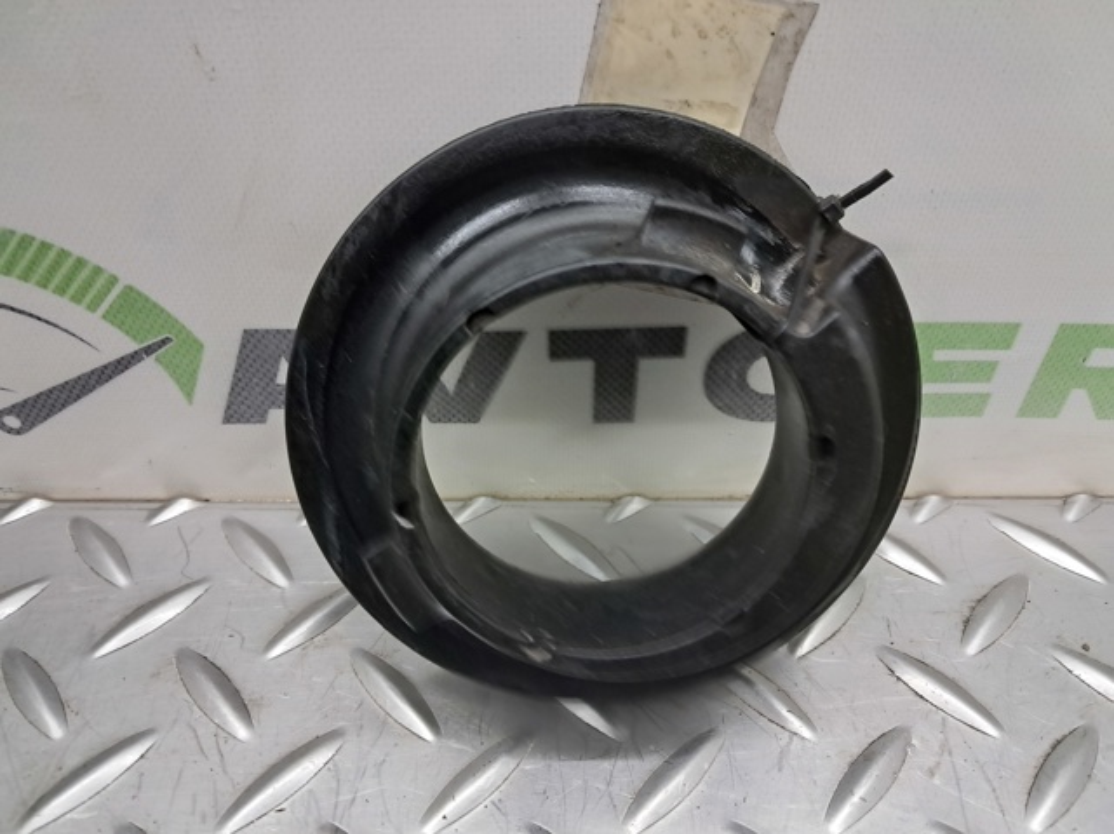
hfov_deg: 65.4
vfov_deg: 51.3
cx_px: 557
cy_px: 417
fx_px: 868
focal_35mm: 27
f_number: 1.8
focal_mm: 4
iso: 250
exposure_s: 1/50
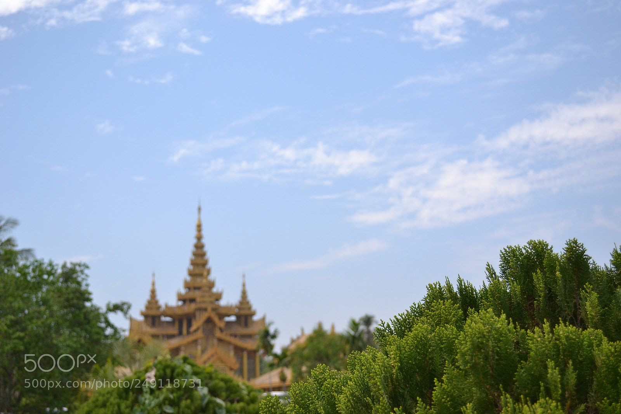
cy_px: 207
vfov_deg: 29.9
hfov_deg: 43.6
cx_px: 310
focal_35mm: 45
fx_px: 776
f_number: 4.5
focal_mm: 30
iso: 800
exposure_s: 1/4000
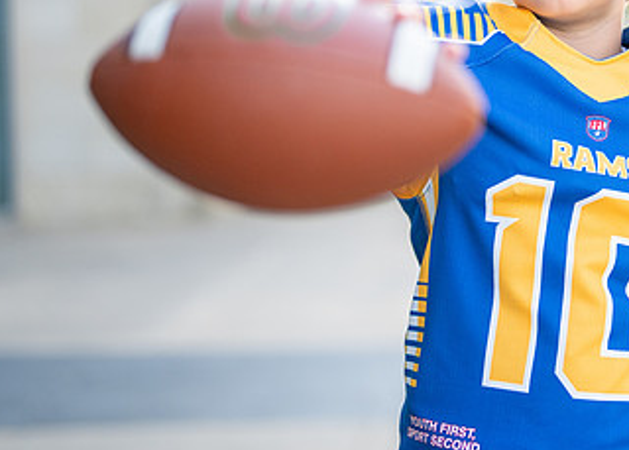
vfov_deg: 13.2
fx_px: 1931
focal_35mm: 108
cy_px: 74
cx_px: 604
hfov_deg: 18.1
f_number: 1.2
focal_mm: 50
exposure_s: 1/2000
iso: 200
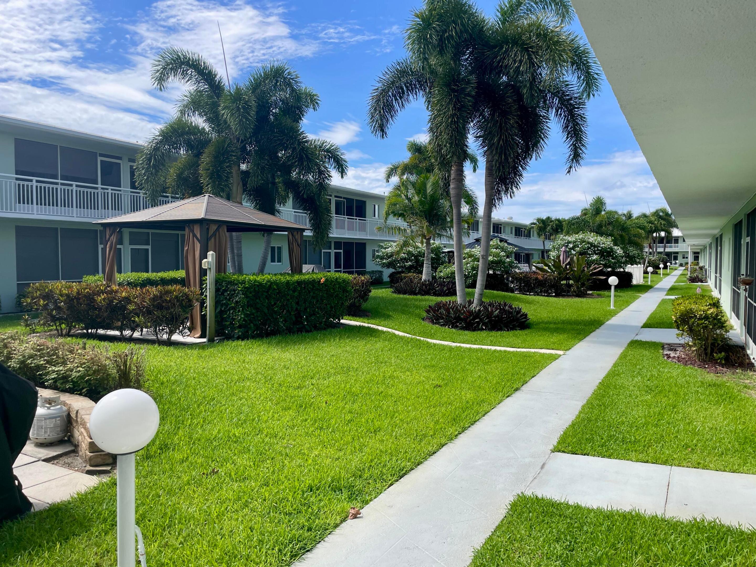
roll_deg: -1.2
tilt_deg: -3.6
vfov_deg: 53.1
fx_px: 568
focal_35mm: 26
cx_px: 378
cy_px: 284
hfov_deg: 67.3
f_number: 1.6
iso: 32
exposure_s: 1/2681
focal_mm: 4.2
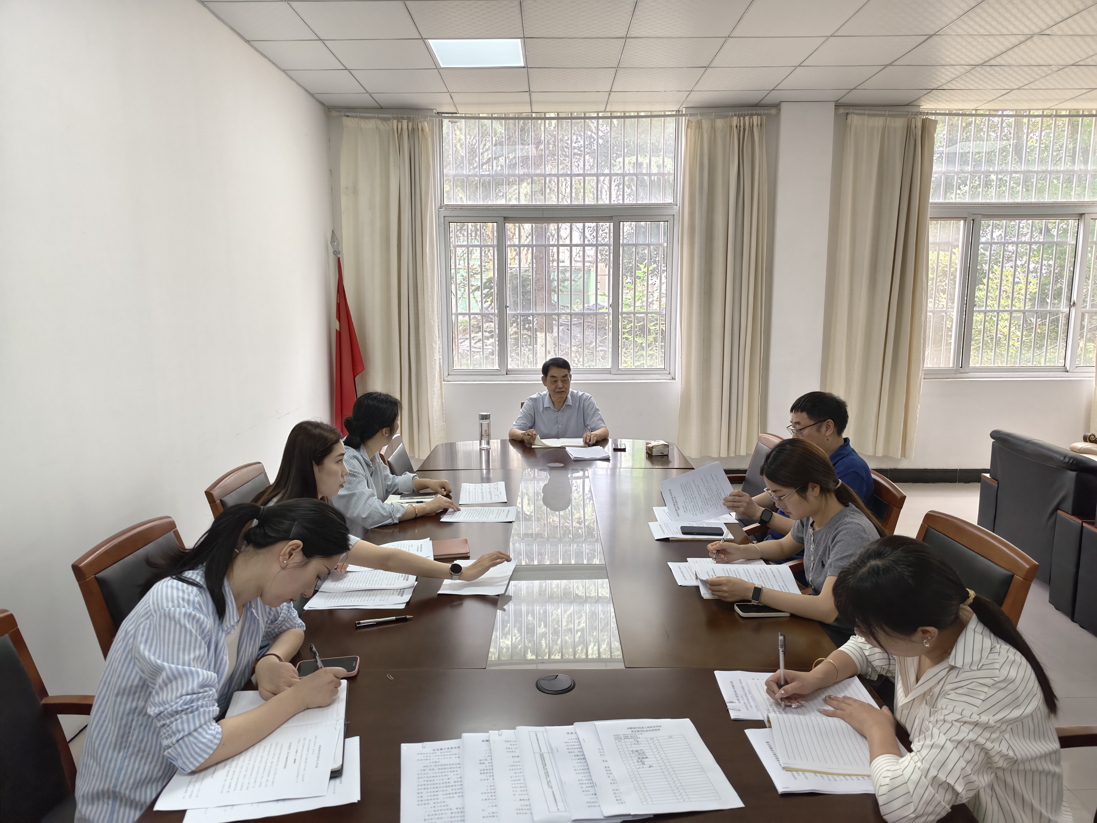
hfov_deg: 73.9
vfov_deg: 58.9
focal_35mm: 23
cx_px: 548
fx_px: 729
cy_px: 412
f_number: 1.57
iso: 331
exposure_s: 1/333
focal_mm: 5.6
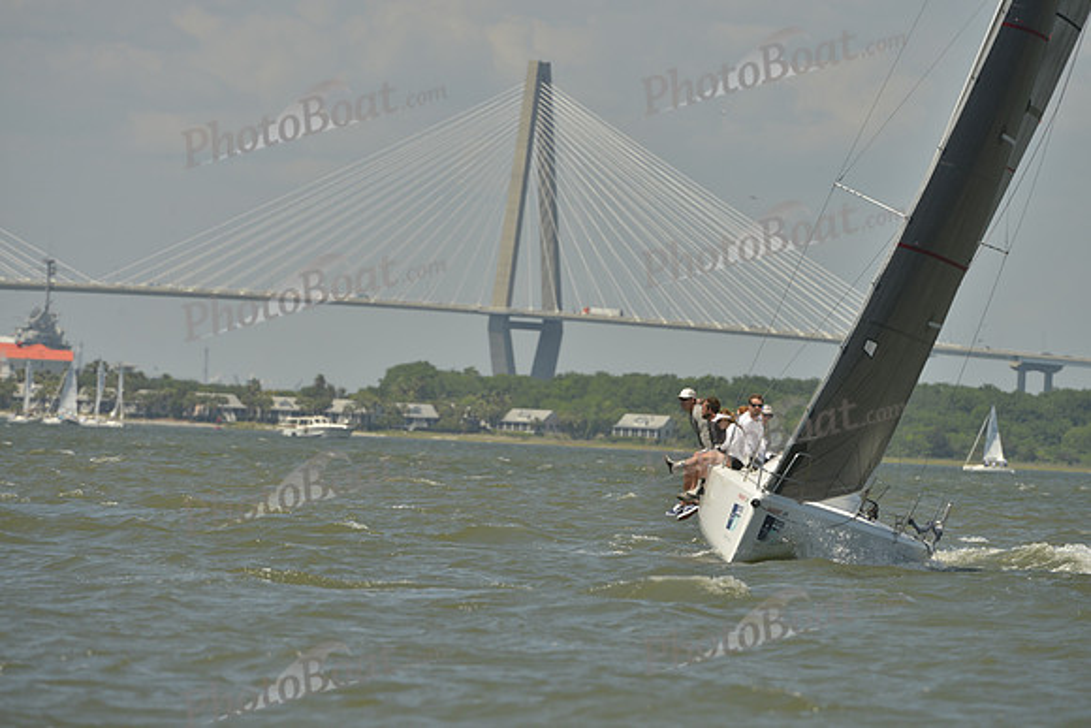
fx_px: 12124
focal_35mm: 400
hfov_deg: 5.2
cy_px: 364
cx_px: 546
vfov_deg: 3.4
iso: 280
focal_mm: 400
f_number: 9
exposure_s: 1/1250
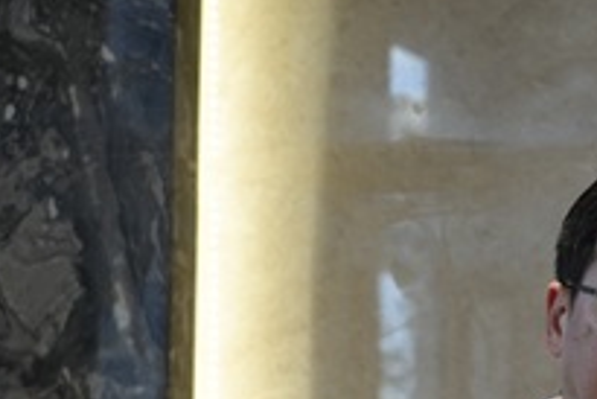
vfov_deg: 8.7
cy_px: 542
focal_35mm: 156
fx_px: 2589
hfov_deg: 12.7
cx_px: 801
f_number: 4
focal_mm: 50
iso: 640
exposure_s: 1/160
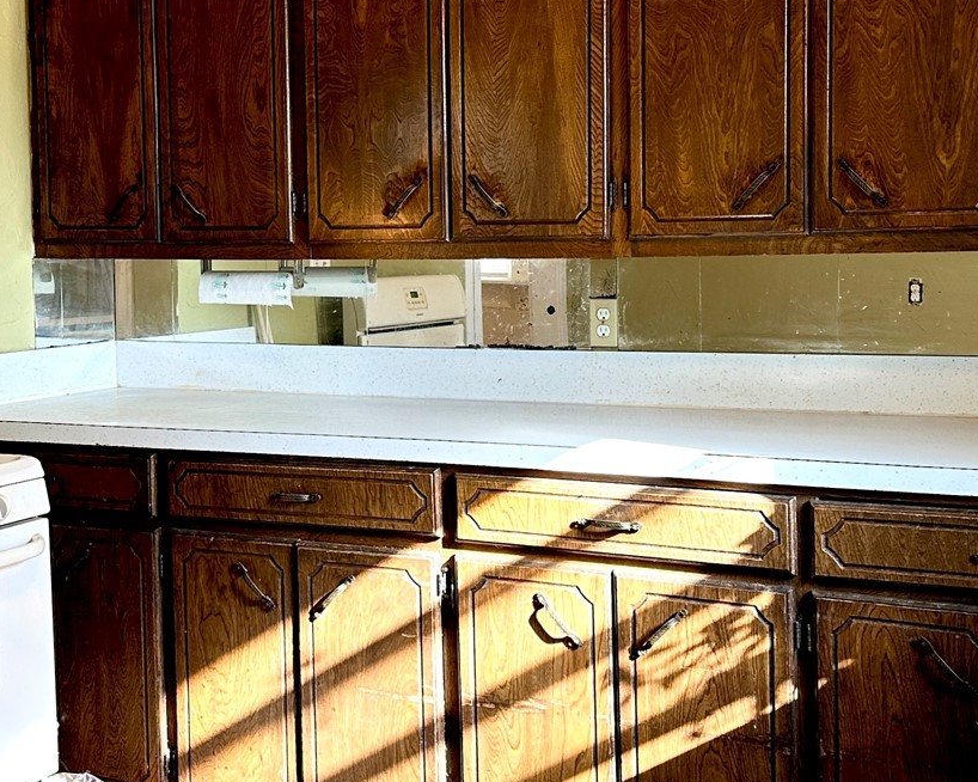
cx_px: 416
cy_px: 310
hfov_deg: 34.1
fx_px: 1592
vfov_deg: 27.5
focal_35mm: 55
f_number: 1.78
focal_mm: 6.86
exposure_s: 1/120
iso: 100
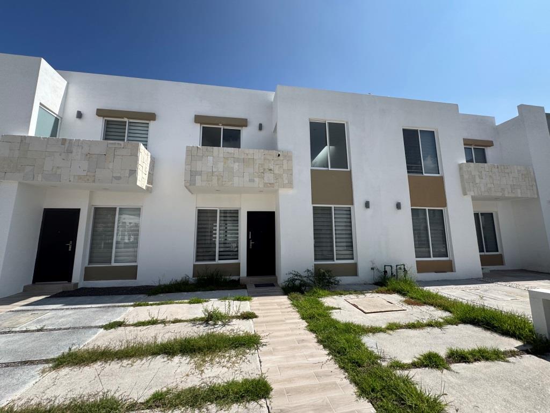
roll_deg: +1.2
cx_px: 275
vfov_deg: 85.7
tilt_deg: +7.3
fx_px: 222
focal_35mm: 14
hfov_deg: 102.1
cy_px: 206
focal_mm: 2.22
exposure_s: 1/2494
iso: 50
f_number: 2.2
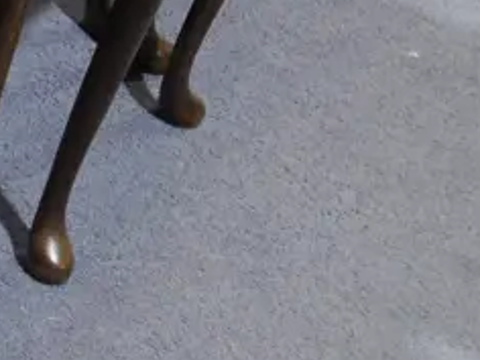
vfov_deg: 10.6
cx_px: -543
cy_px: 34
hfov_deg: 12.2
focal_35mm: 139
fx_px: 1927
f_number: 3.6
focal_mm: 16
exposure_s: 1/60
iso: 500
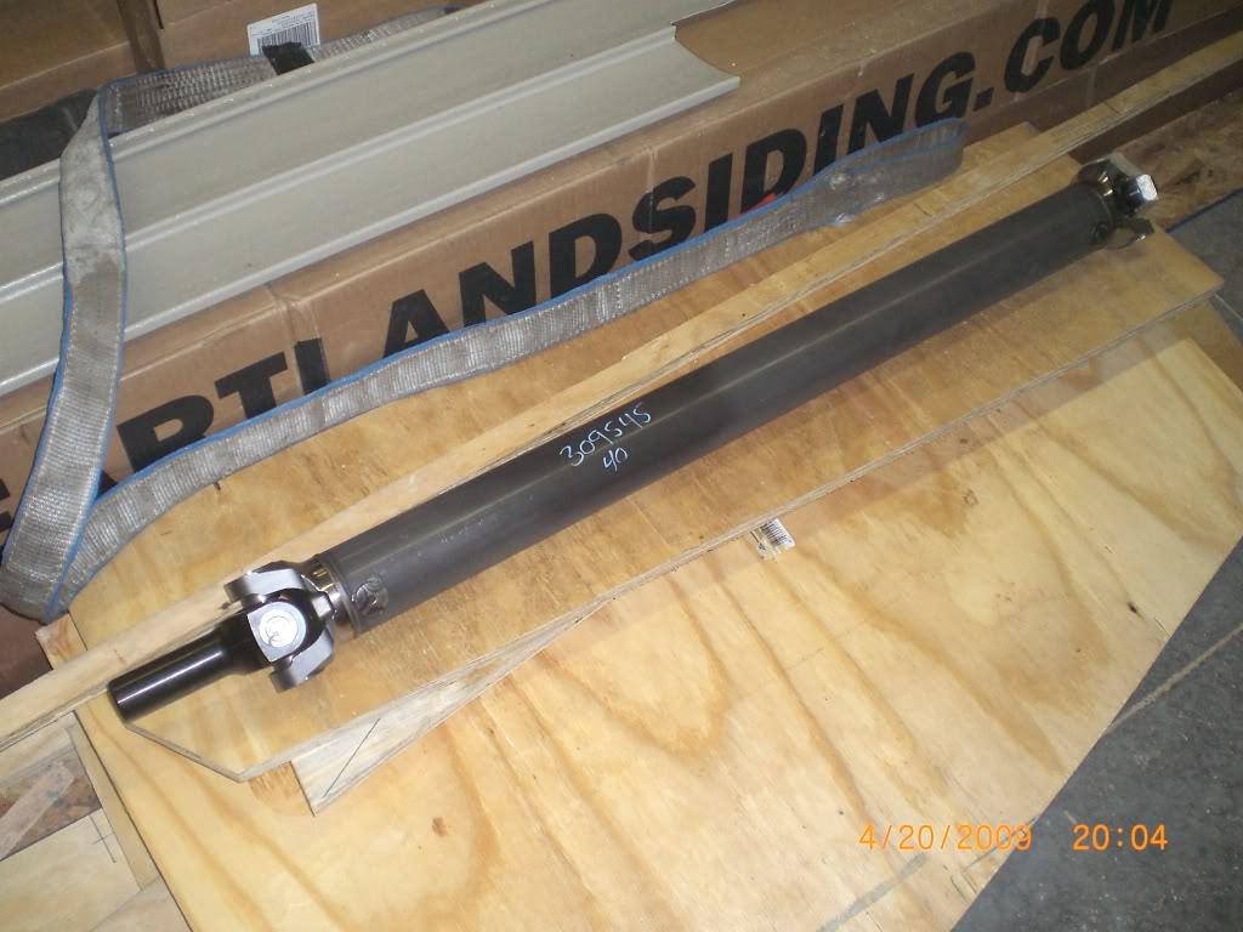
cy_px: 466
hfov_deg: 49.0
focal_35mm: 38
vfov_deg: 37.7
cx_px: 622
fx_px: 1365
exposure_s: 1/60
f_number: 3.1
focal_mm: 6.3
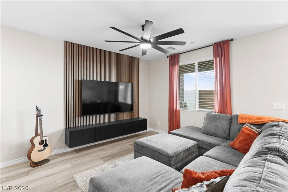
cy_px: 96
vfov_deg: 70.5
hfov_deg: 93.3
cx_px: 144
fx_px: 136
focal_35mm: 17
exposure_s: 1/5
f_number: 8
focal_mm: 17
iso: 400
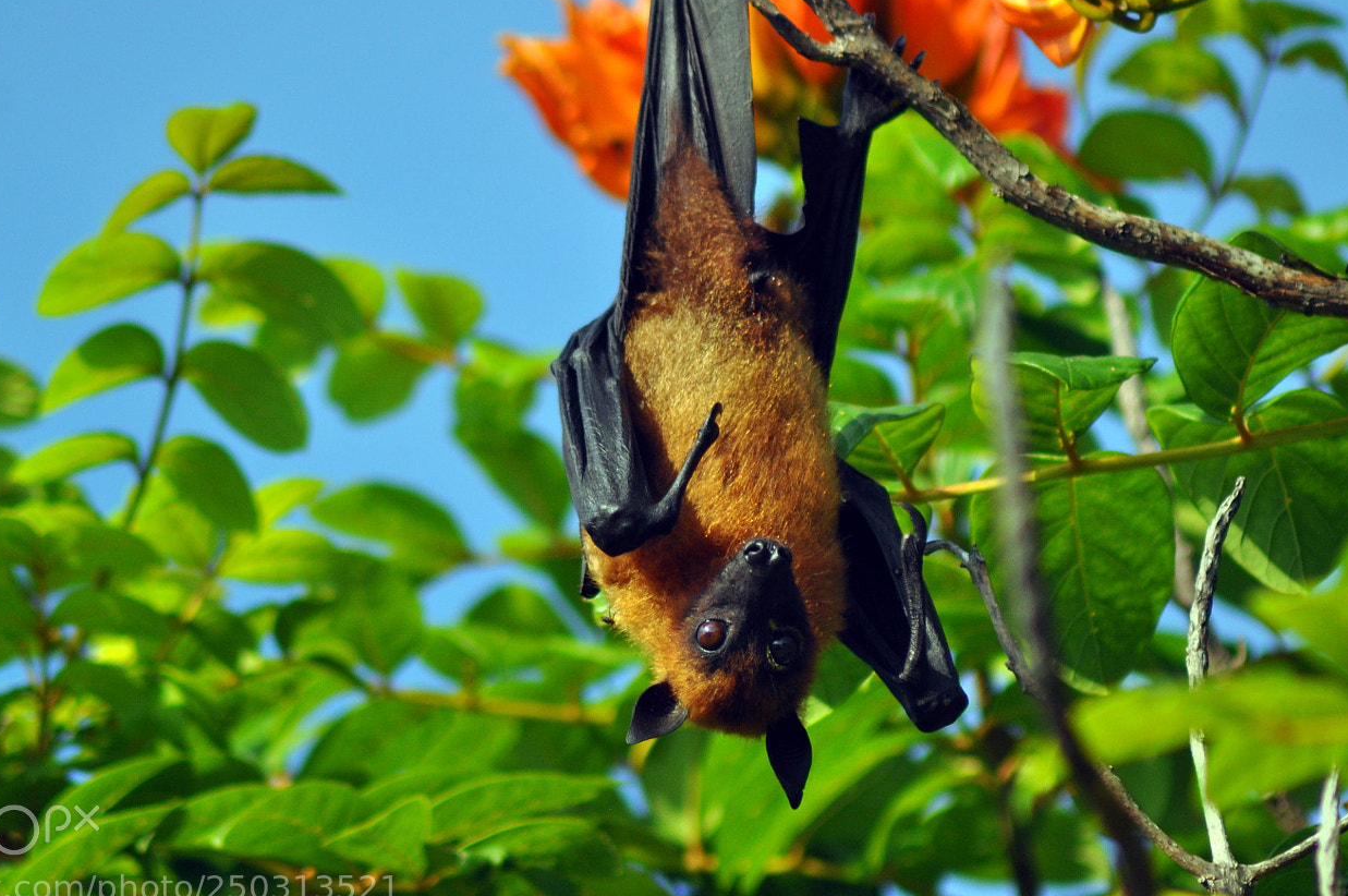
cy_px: 394
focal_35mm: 582
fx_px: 21769
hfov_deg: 3.5
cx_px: 701
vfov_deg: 2.4
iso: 400
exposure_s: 1/1600
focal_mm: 300
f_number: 5.6
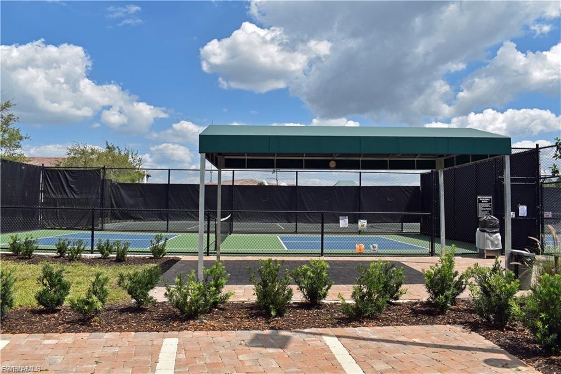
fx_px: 421
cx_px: 280
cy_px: 187
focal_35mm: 27
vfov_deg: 47.9
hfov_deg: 67.4
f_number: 9
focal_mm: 18
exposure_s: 1/320
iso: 100
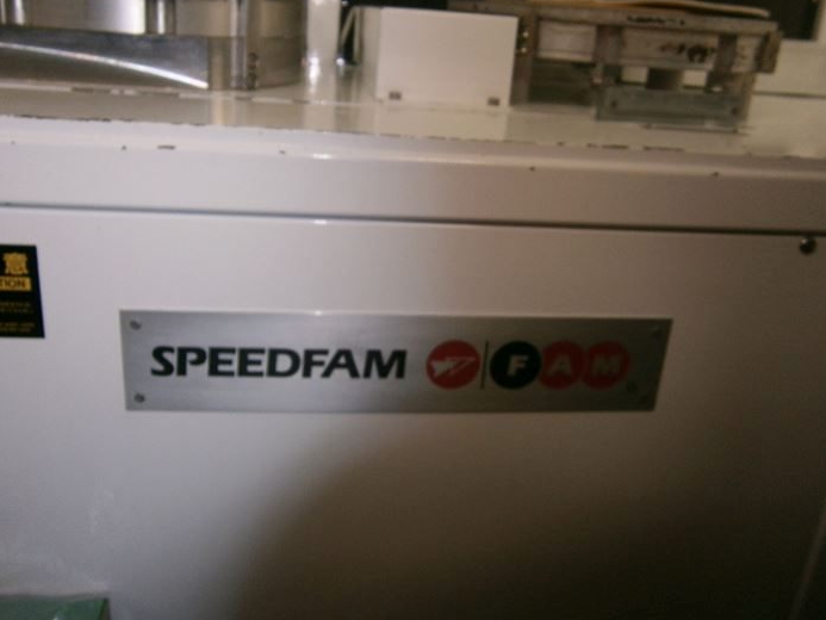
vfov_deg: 46.7
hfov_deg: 59.9
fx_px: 716
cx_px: 399
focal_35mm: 30
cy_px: 272
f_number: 2.8
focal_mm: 4.7
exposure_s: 1/30
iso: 125
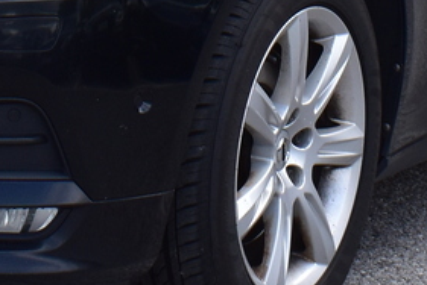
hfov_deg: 10.8
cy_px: -344
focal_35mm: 190
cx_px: 79
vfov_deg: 6.9
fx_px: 2256
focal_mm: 22
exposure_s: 1/350
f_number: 11
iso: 400
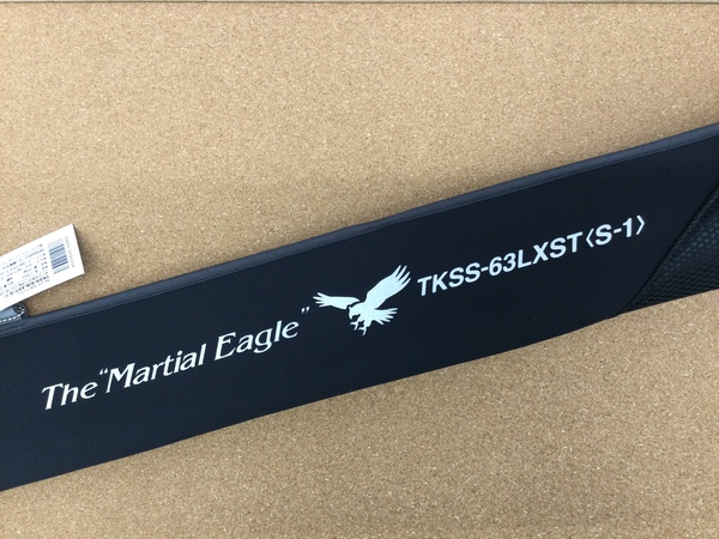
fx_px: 644
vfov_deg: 45.4
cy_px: 270
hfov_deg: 58.4
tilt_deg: -89.1
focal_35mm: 31
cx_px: 360
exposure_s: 1/30
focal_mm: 3.3
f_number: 2.4
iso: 100
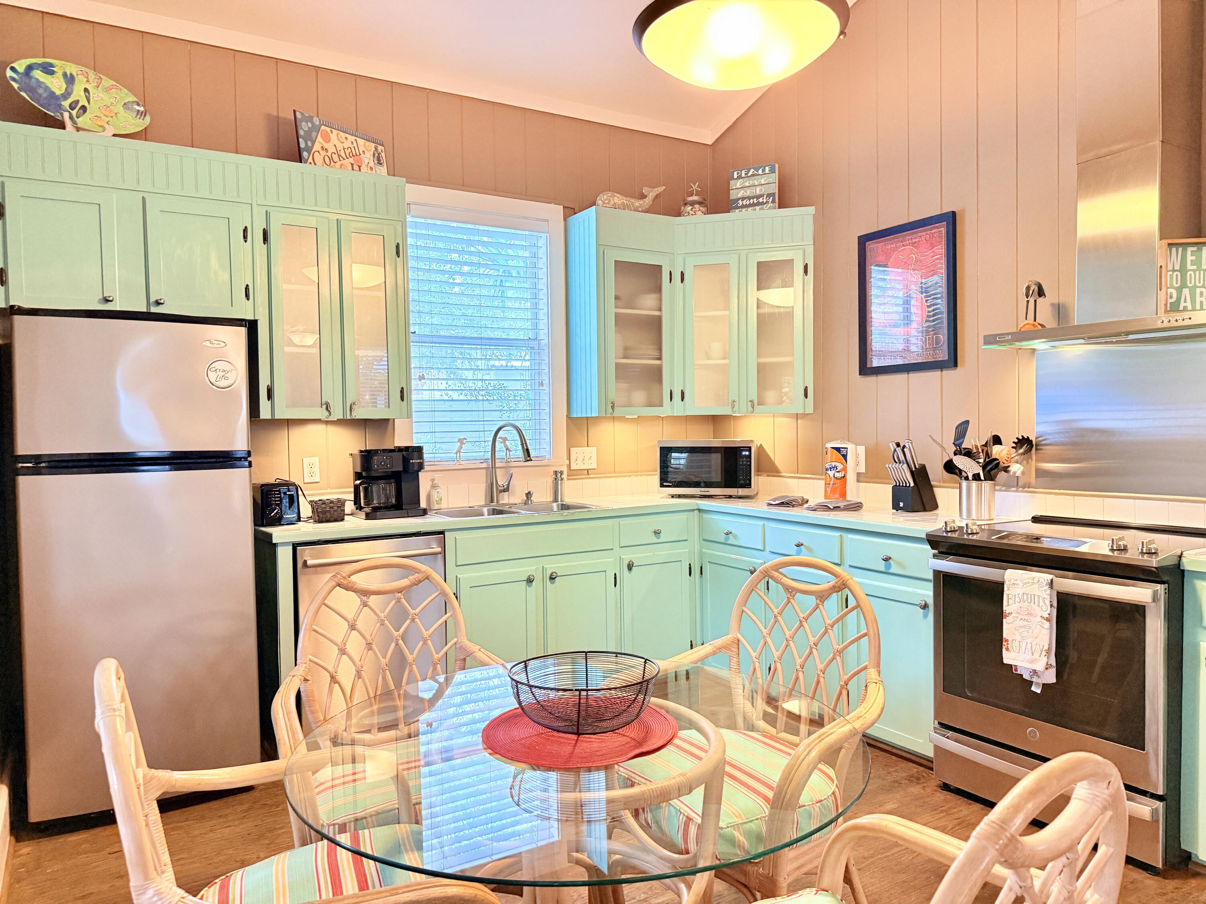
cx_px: 603
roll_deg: +1.4
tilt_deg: -2.5
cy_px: 452
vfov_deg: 56.8
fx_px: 836
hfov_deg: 71.6
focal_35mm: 24
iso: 320
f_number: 1.78
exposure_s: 1/60
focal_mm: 6.76
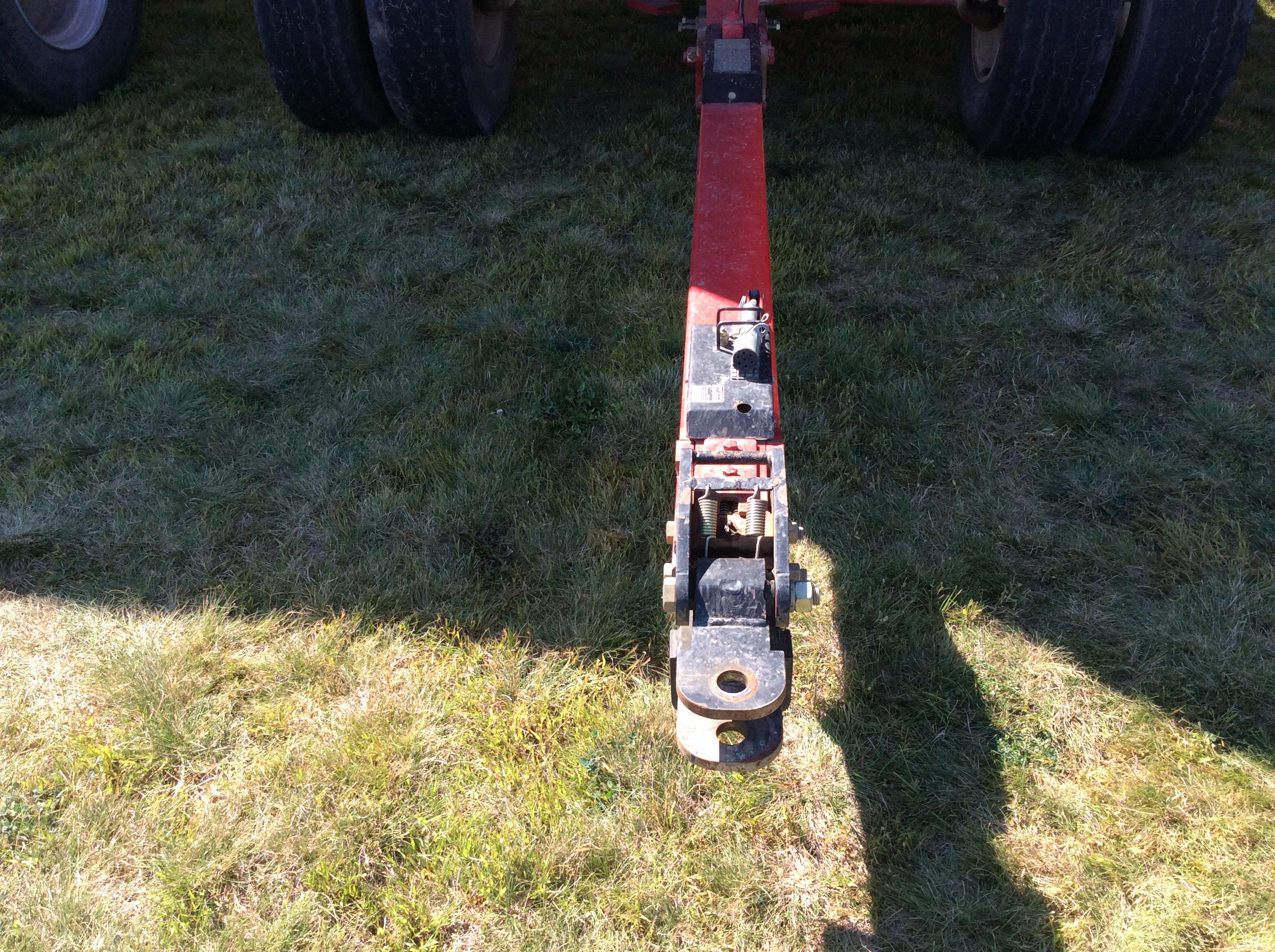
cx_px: 638
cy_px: 476
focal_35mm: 32
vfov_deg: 44.1
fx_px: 1177
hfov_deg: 56.9
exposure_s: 1/392
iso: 32
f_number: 2.4
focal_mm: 3.3
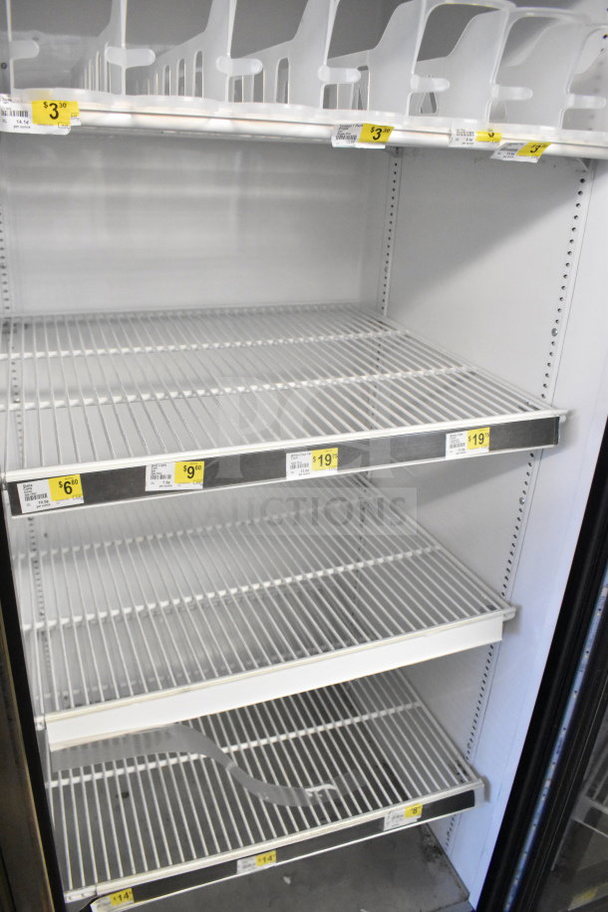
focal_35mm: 27
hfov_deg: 47.9
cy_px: 456
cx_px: 304
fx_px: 684
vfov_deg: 67.4
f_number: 5.6
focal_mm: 18
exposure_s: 1/125
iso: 6400
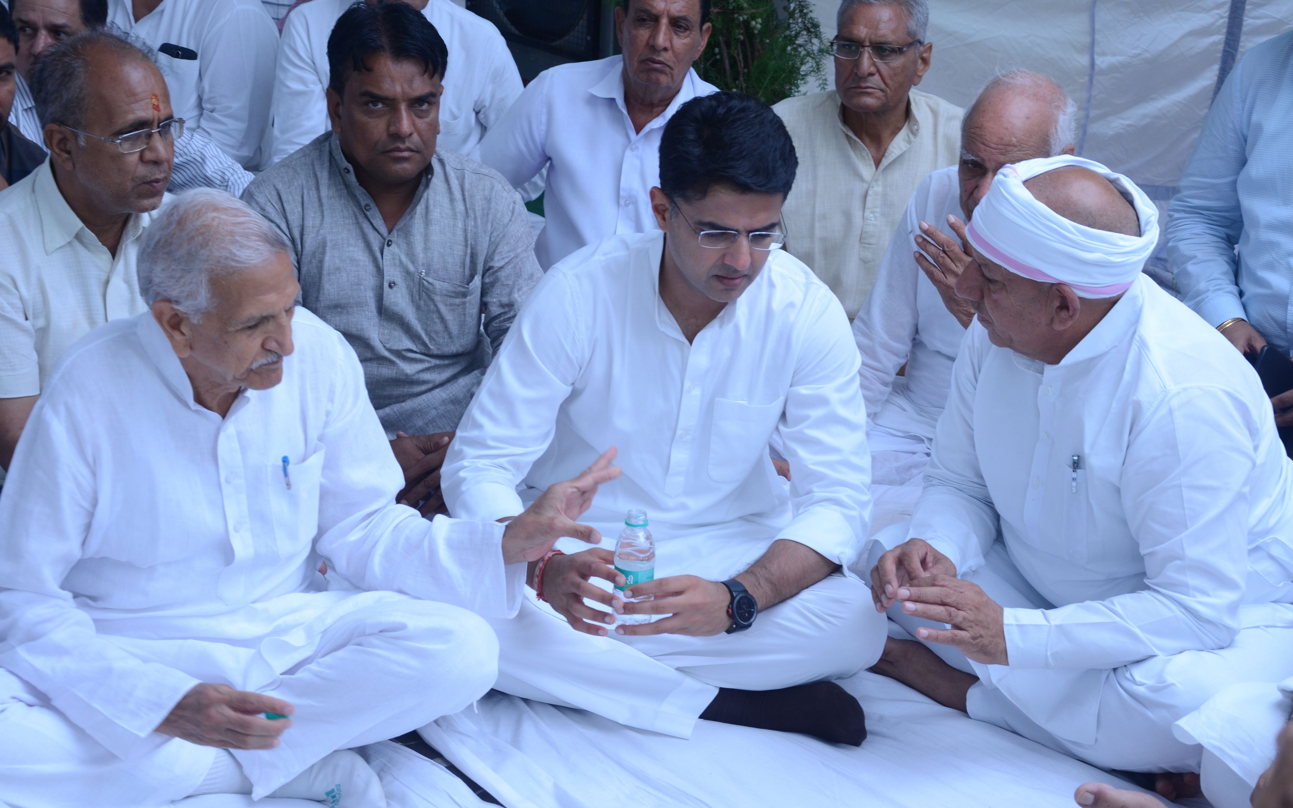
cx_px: 645
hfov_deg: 33.0
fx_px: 2185
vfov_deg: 21.0
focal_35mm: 62
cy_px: 418
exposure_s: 1/160
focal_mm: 40
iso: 400
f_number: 6.3
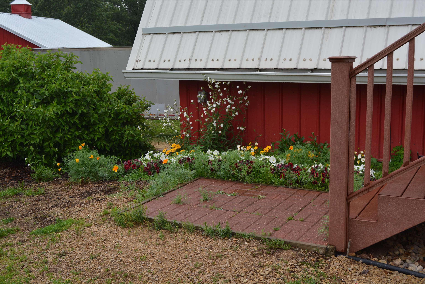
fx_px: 531
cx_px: 212
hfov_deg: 43.6
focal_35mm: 45
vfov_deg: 29.9
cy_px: 142
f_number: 7.1
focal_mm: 30
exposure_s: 1/200
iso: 200
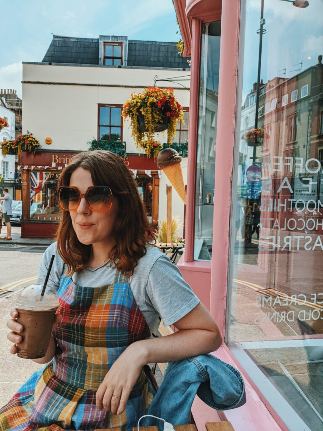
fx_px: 336
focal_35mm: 27
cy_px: 216
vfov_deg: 65.3
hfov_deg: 51.4
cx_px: 162
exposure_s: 1/3356
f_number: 1.73
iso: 53
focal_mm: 4.38
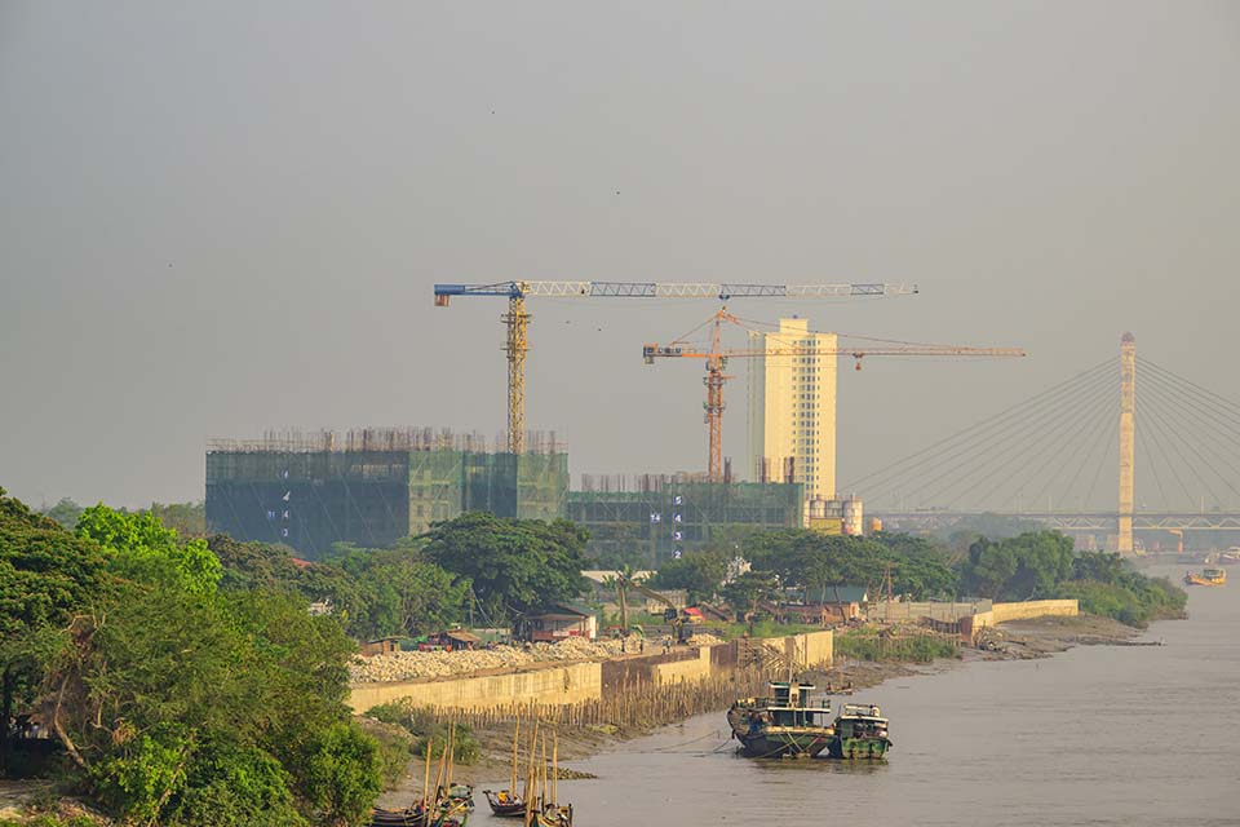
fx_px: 6888
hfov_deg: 10.3
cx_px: 620
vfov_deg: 6.9
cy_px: 414
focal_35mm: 200
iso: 400
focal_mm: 200
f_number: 9
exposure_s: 1/800
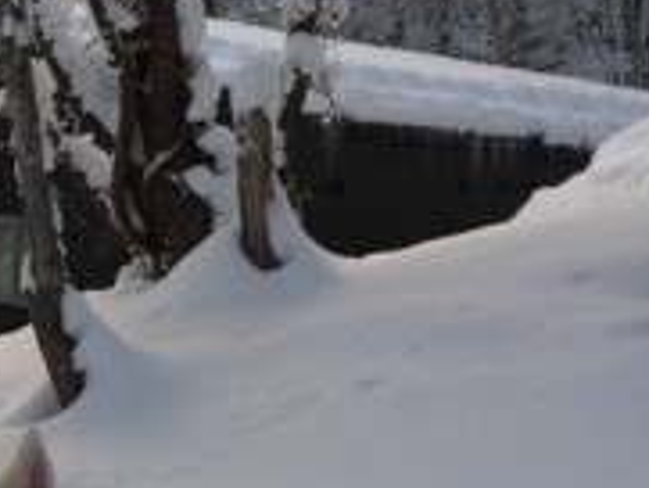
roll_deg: +0.2
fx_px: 1801
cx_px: -186
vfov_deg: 15.4
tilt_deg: -9.0
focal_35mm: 96
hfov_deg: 19.0
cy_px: 355
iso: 32
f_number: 2.2
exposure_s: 1/329
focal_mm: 4.15
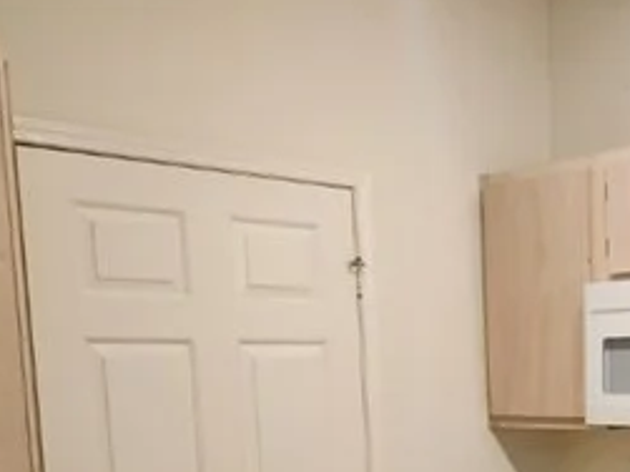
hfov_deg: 32.3
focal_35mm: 53
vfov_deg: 25.7
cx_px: 675
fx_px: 964
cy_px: 507
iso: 125
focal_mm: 2.2
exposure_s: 1/60
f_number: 2.2
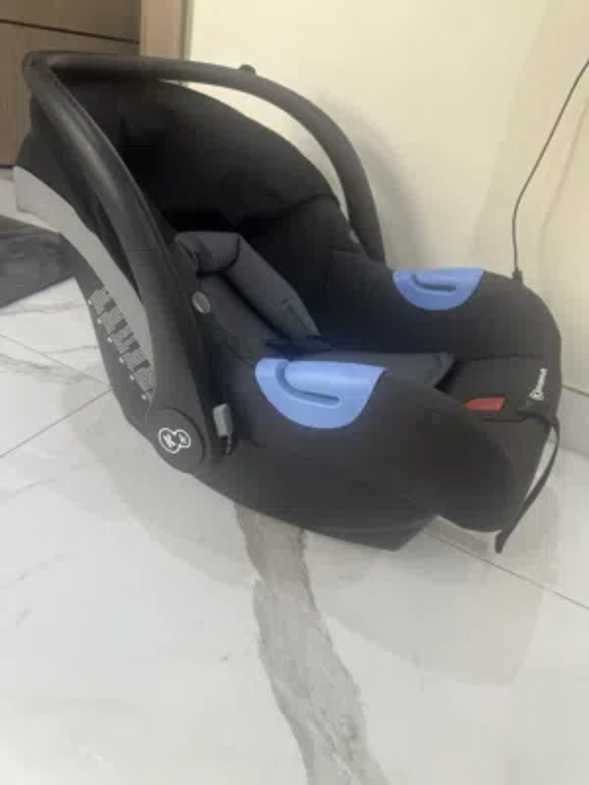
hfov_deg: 56.8
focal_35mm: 24
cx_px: 294
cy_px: 392
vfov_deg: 71.6
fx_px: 544
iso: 320
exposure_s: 1/60
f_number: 1.78
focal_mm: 6.86
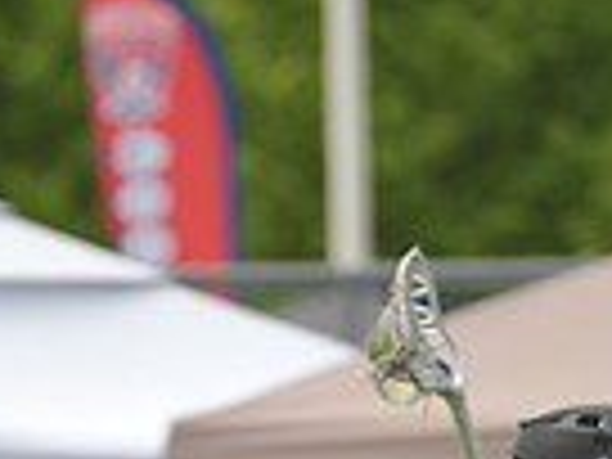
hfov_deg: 1.2
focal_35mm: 1643
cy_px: 832
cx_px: 274
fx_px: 29048
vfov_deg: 0.9
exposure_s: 1/2500
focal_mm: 400
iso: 800
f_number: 4
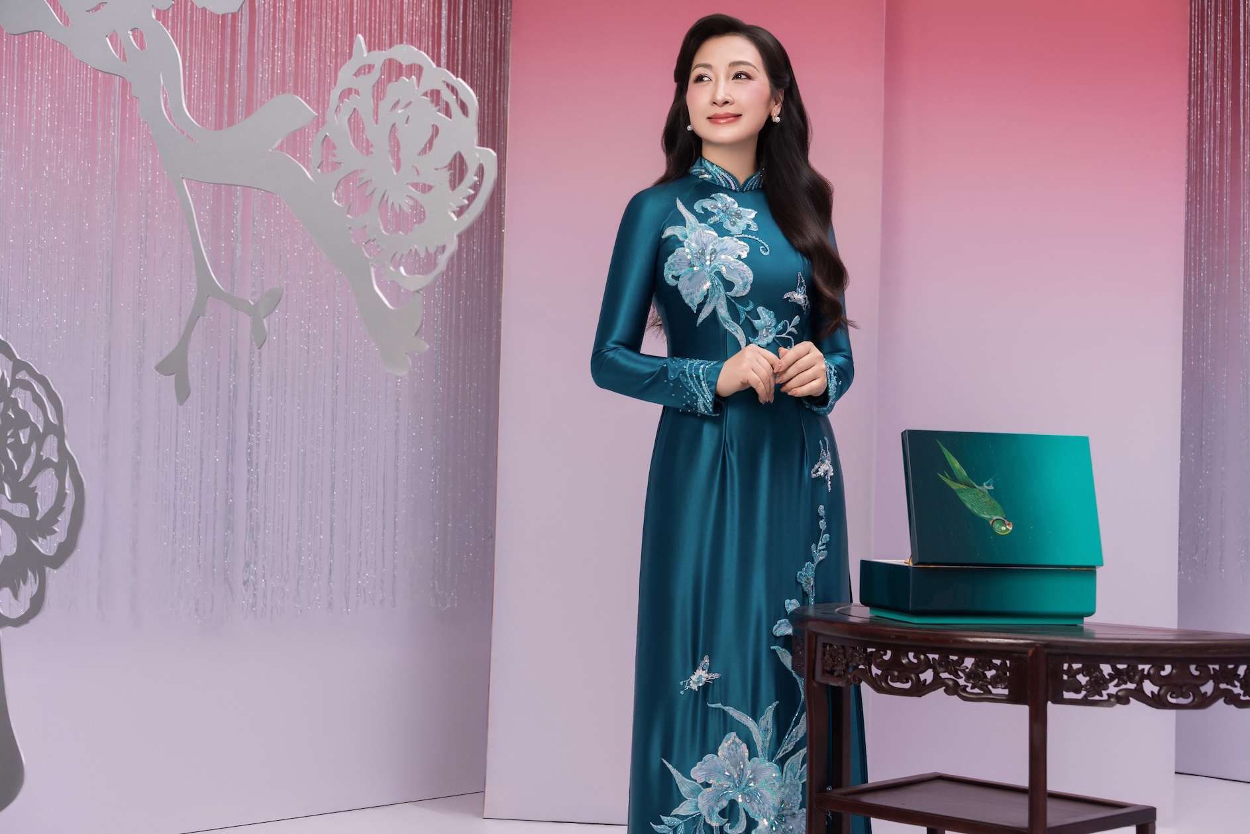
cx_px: 625
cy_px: 417
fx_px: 1910
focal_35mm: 55
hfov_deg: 36.2
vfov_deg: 24.6
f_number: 6.3
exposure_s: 1/160
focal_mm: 55
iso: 200
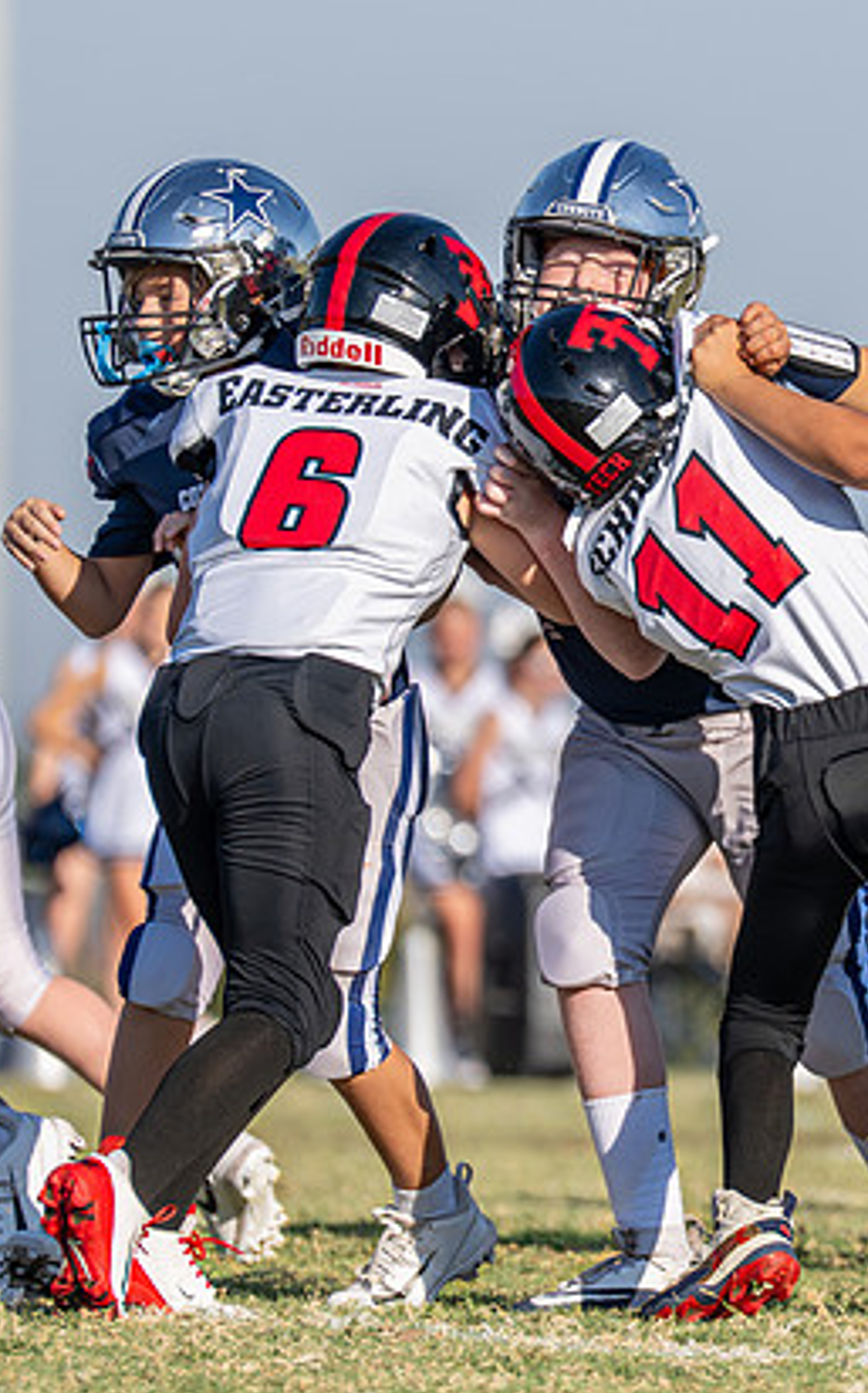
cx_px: 842
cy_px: 606
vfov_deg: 3.7
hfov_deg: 2.3
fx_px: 21832
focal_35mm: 576
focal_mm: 200
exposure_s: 1/2500
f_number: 2.8
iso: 100
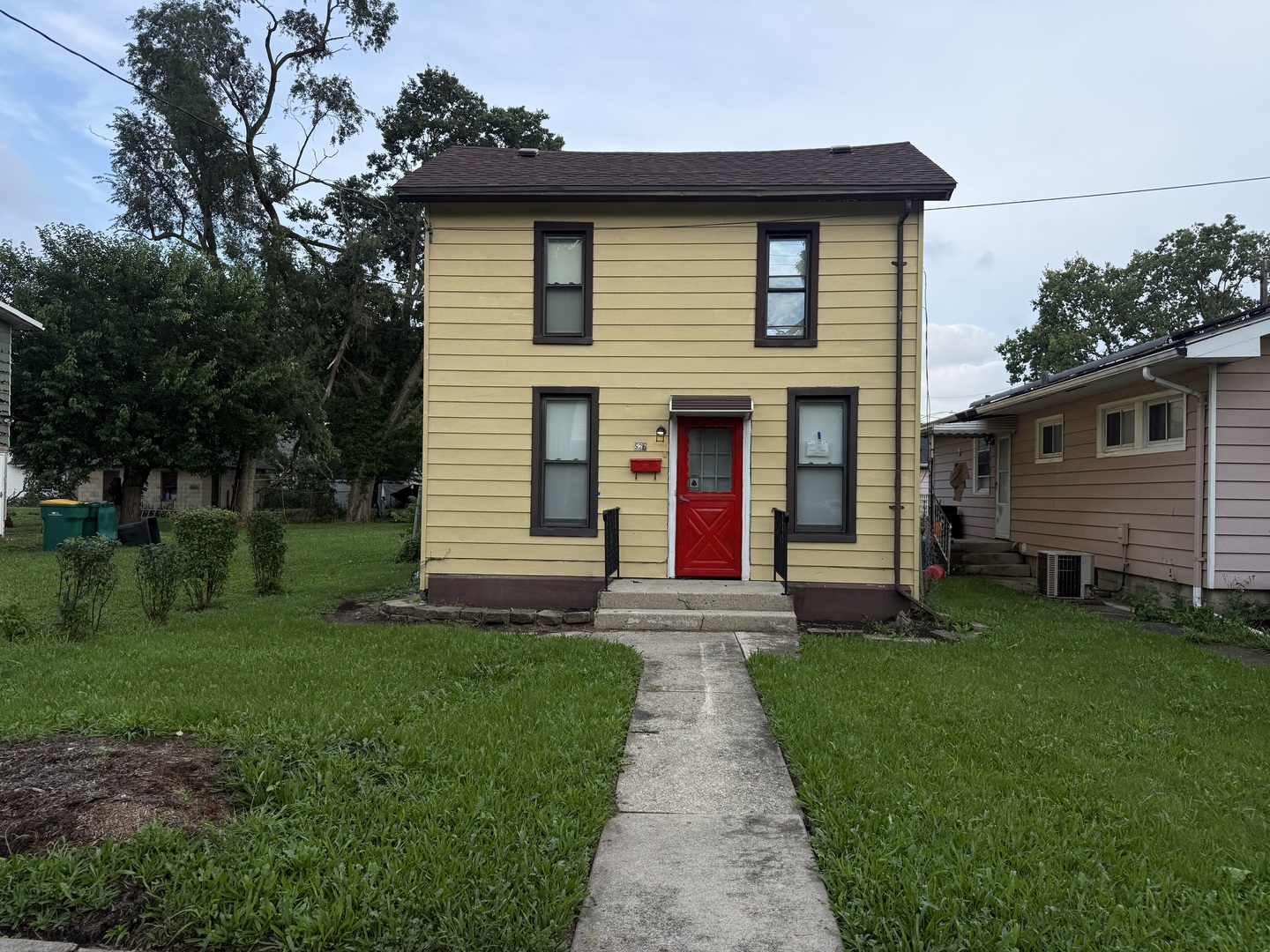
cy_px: 476
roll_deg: -0.3
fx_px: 881
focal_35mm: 24
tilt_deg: +1.8
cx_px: 635
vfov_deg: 56.8
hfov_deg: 71.6
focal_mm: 6.76
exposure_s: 1/2445
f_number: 1.78
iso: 80
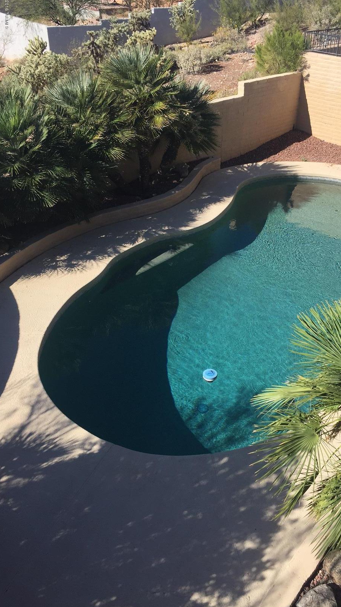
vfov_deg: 61.0
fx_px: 514
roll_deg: -2.8
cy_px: 302
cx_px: 222
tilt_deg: -32.5
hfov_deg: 36.4
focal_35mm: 32
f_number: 2.2
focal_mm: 4.15
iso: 32
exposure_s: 1/1980
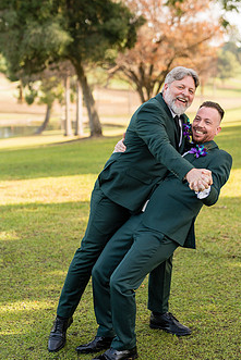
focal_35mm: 68
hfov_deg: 20.0
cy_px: 165
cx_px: 155
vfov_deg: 29.6
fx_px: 682
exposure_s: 1/2000
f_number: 2
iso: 320
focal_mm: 50
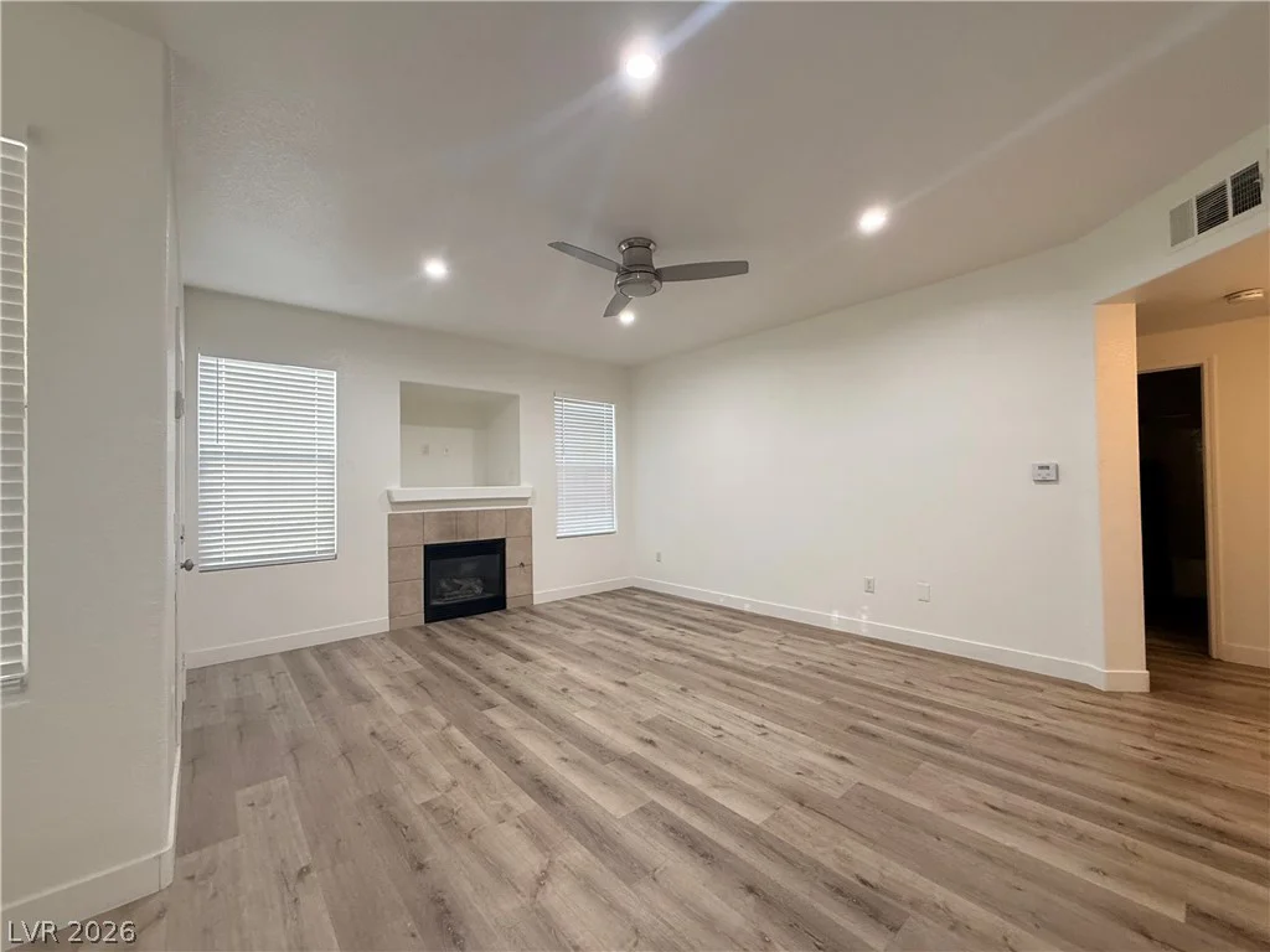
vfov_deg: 85.7
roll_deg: +1.3
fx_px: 514
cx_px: 635
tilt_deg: +1.4
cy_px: 476
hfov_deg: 102.1
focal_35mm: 14
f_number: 2.2
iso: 200
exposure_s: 1/60
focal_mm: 2.22
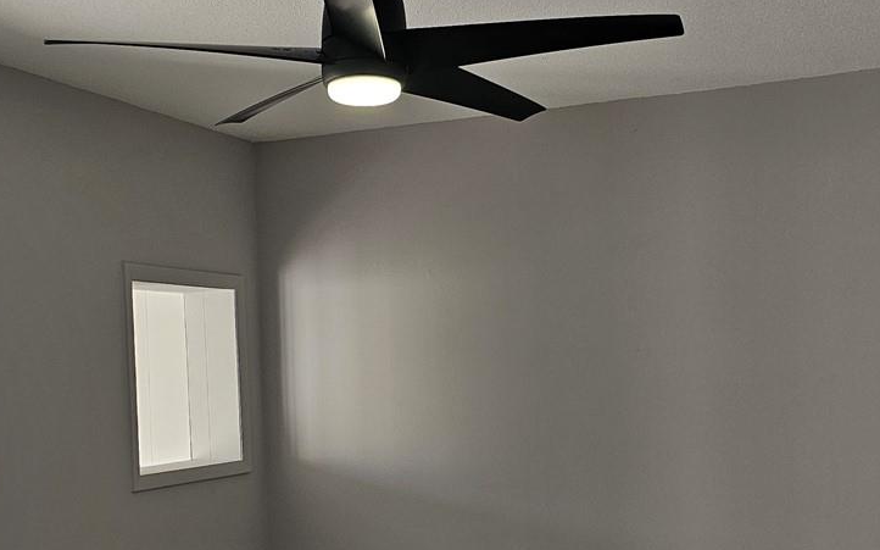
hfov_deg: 37.4
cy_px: 445
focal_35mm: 54
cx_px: 355
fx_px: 1295
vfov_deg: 23.6
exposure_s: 1/207
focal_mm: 6.3
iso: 160
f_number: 1.7
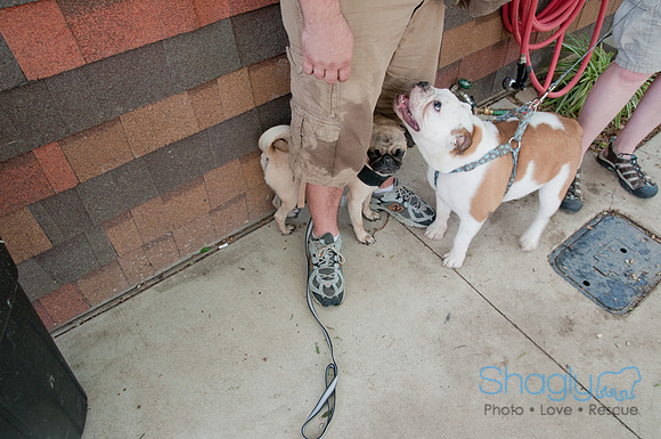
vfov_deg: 50.3
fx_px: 468
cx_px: 330
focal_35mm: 26
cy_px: 220
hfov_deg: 70.5
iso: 400
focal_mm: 17
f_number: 5.6
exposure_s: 1/60
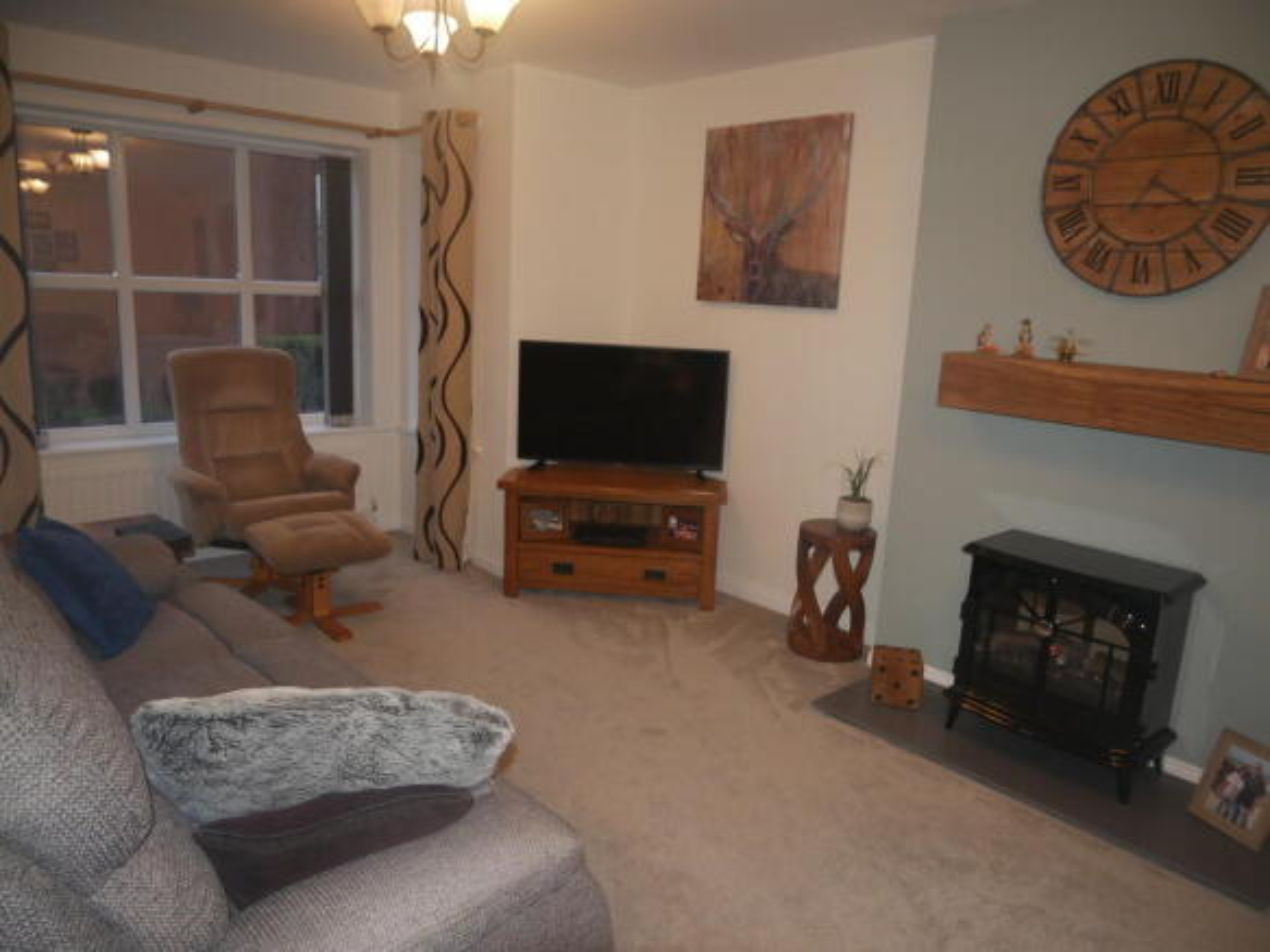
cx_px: 635
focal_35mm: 24
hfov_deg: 71.6
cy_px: 476
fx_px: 880
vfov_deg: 56.8
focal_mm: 12
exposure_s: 1/60
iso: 800
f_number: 3.5
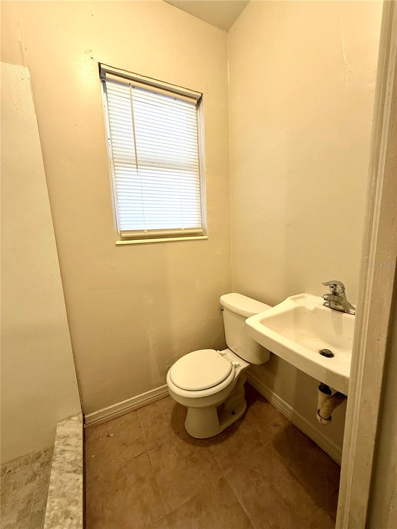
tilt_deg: -8.7
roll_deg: +1.8
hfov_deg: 85.7
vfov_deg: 102.1
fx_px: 214
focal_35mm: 14
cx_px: 198
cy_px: 264
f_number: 2.2
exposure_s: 1/60
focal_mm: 2.22
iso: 160
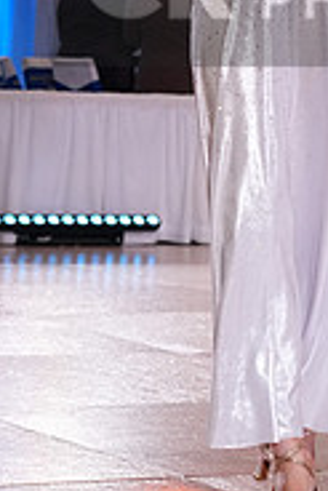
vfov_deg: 10.9
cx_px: 423
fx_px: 2537
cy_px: -21
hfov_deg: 7.3
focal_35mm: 186
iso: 2000
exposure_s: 1/500
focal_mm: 59
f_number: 4
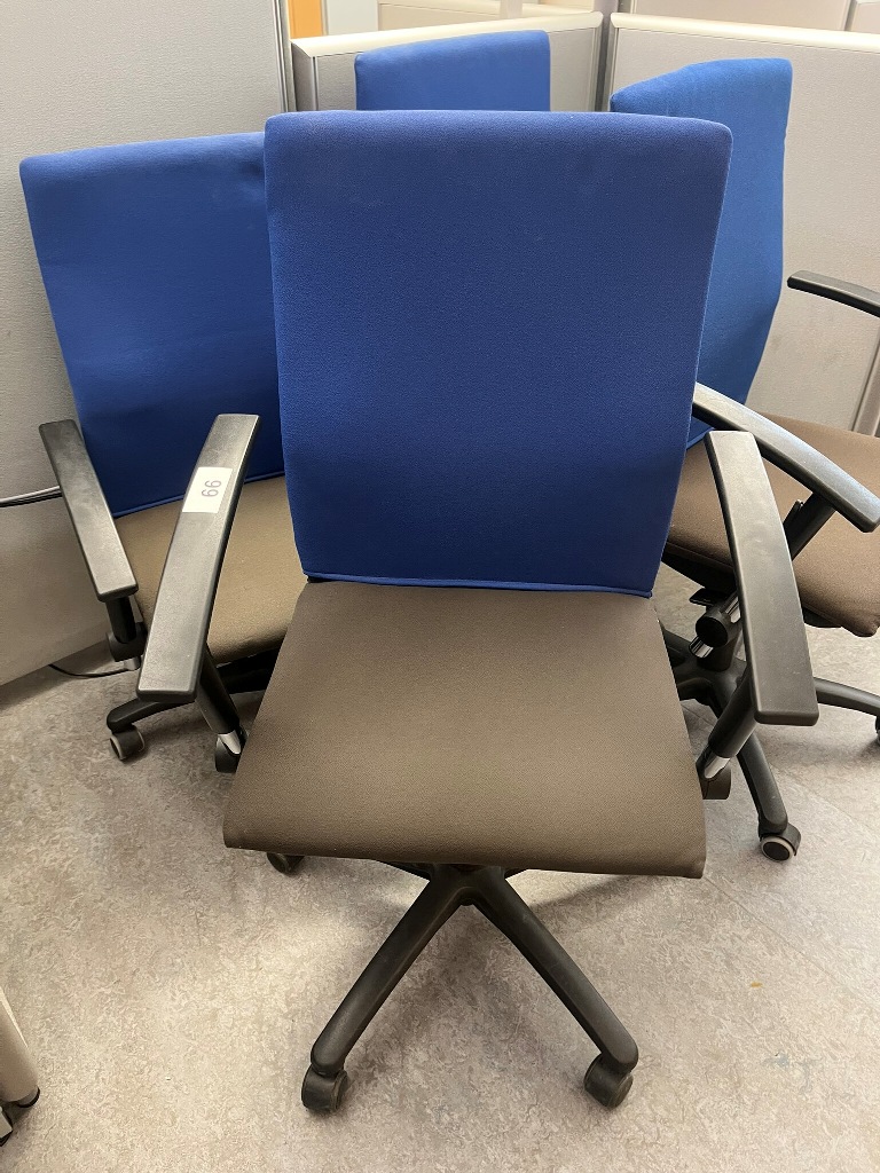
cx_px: 440
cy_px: 586
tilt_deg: -40.1
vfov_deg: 67.3
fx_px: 881
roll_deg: +3.0
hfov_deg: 53.1
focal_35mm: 26
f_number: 1.6
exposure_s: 1/50
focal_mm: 5.1
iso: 160
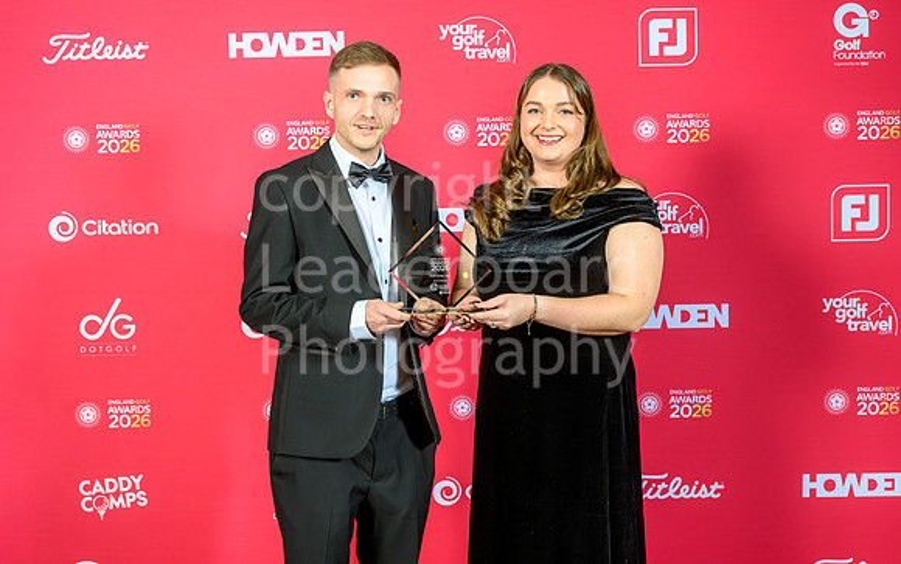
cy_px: 241
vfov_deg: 29.3
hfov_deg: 45.4
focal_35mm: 44
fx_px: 1077
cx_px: 485
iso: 250
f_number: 5.6
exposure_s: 1/160
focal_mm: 40
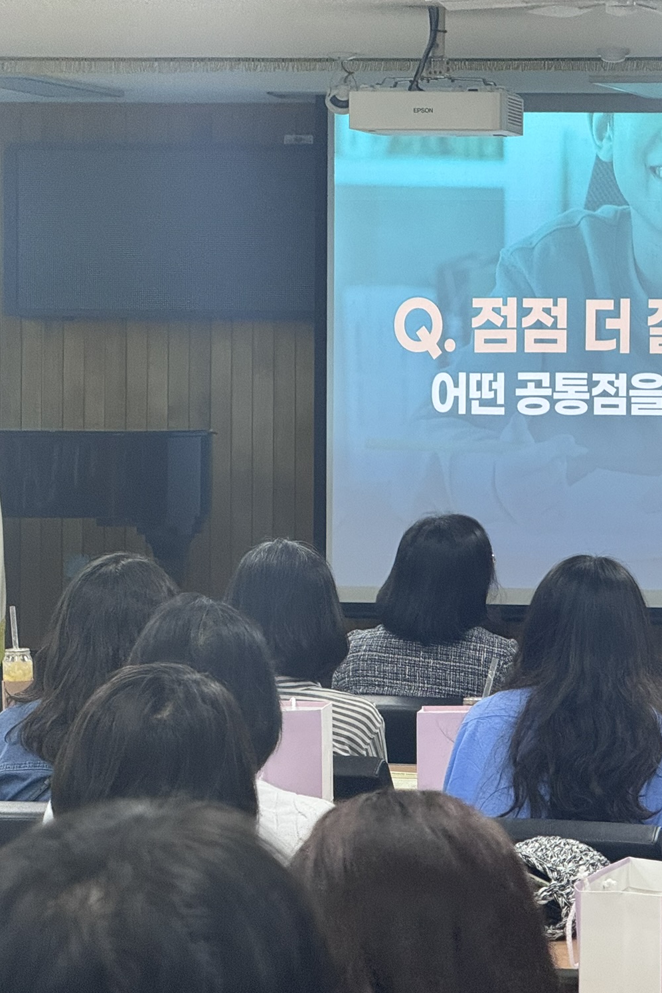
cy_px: 508
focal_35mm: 171
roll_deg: -0.5
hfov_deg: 8.0
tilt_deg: -2.0
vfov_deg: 12.0
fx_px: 4715
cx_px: 669
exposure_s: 1/120
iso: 200
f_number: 2.8
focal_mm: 15.66
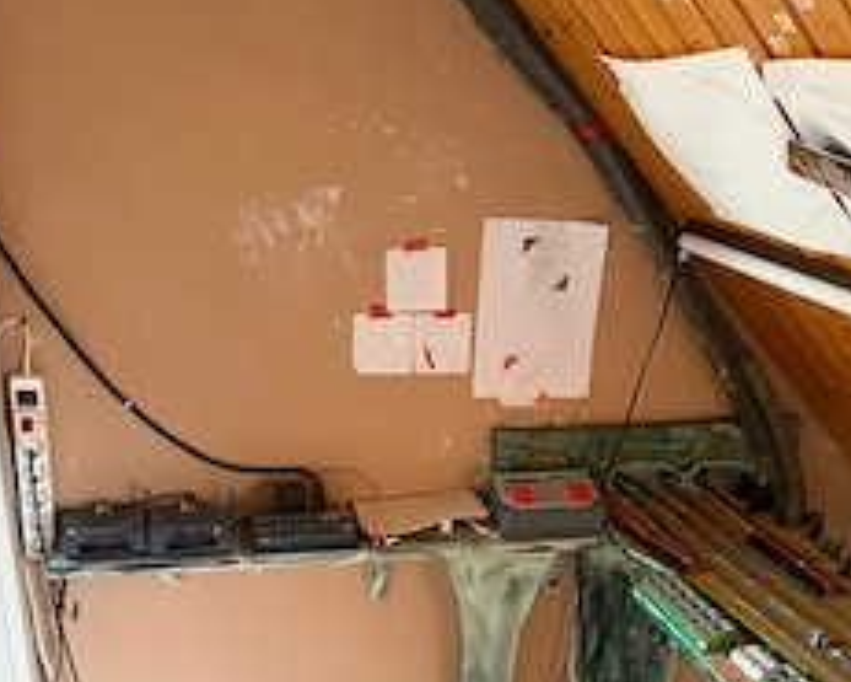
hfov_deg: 42.0
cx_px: 438
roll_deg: -0.8
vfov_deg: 33.2
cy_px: 546
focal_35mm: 44
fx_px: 1109
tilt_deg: -23.6
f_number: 1.6
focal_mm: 5.96
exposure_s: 1/60
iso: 400
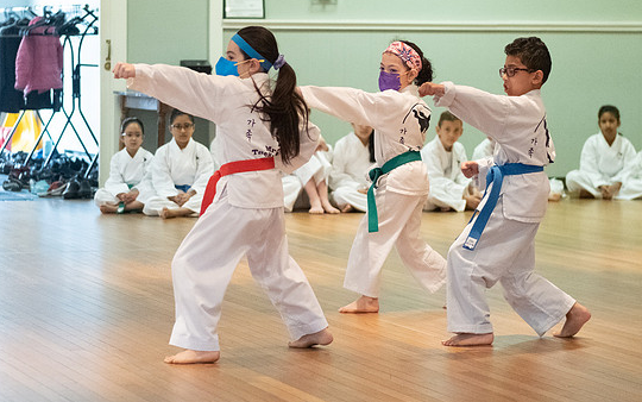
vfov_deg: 9.6
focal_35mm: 137
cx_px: 291
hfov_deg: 15.2
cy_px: 164
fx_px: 2398
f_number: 2
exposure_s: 1/500
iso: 3200
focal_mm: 50
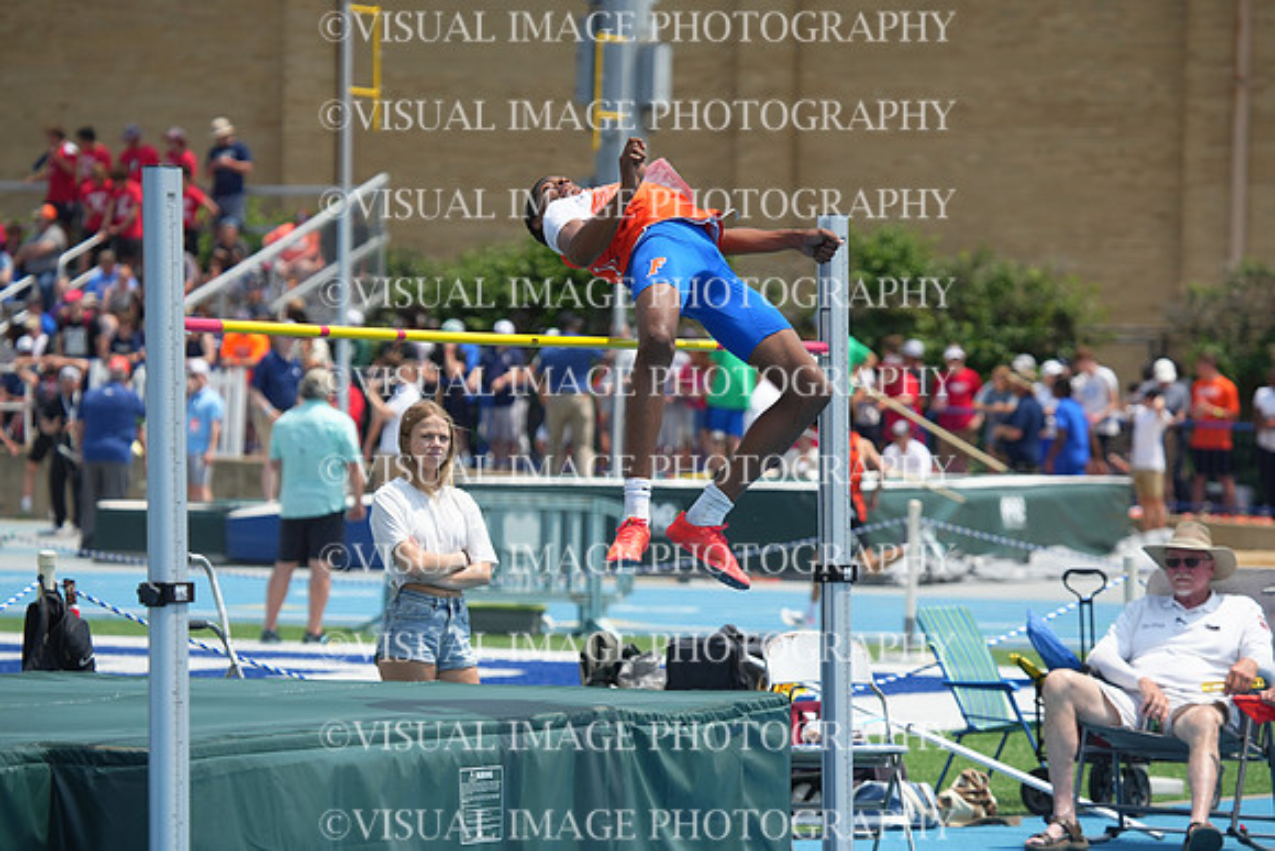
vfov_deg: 6.2
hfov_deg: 9.4
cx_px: 638
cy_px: 426
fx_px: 7793
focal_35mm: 220
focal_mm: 220
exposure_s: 1/2000
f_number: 5.6
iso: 400
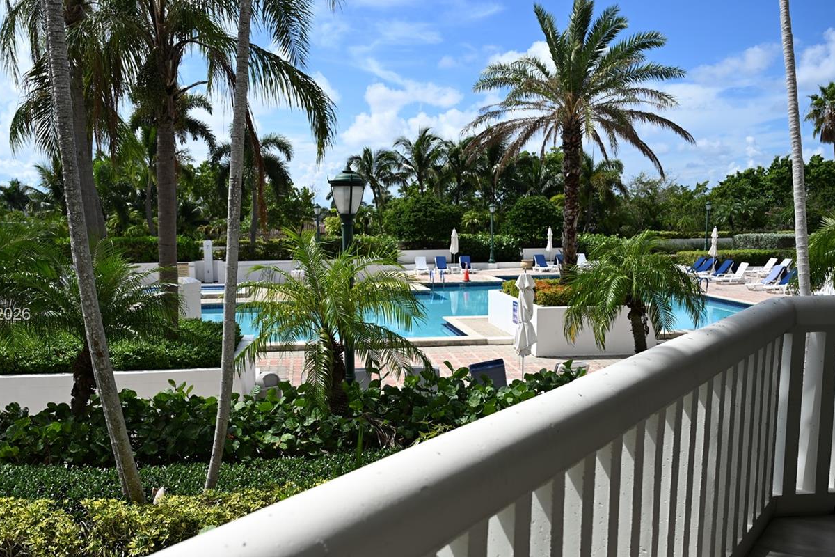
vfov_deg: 41.0
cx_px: 371
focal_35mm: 32
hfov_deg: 58.6
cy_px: 315
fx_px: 742
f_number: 4
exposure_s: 1/1250
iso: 100
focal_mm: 24
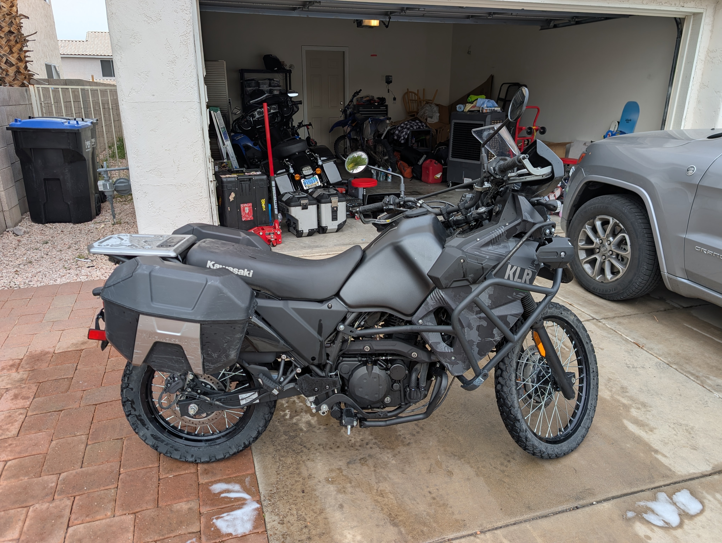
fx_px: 501
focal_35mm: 24
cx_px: 361
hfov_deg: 71.5
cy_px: 272
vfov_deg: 56.9
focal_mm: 6.9
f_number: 1.68
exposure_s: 1/238
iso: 18
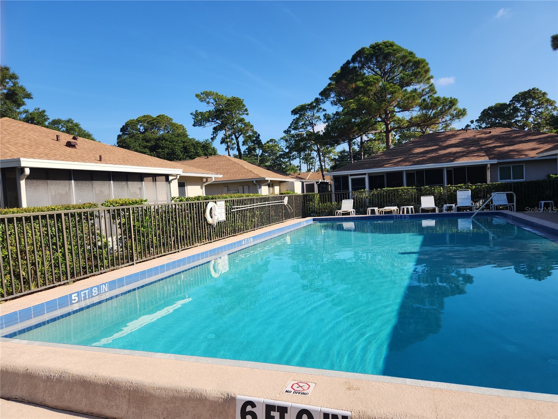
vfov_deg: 58.9
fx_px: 371
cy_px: 210
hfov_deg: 73.9
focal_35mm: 23
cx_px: 279
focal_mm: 5.4
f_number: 1.8
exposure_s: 1/1252
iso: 20
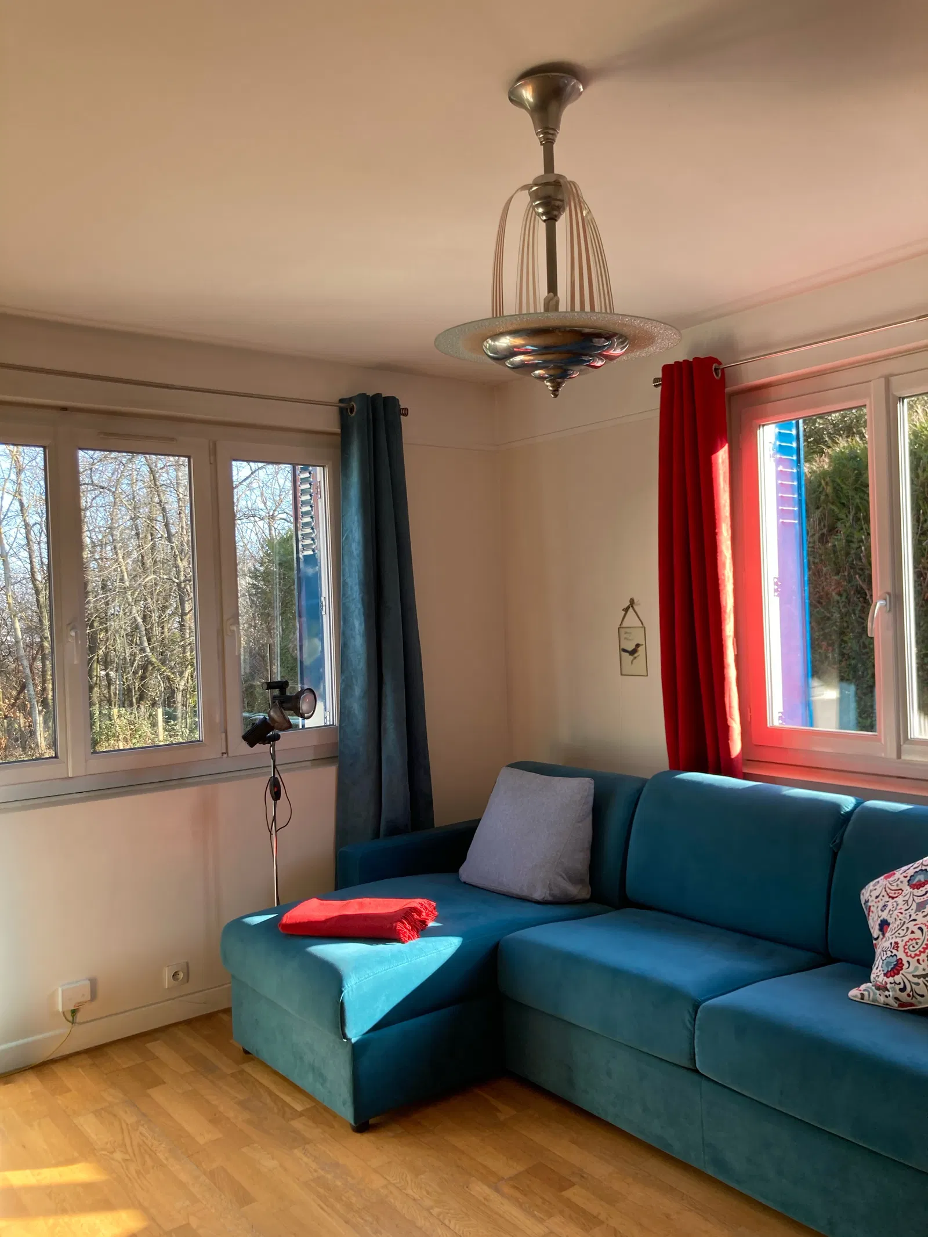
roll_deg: +0.3
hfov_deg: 49.7
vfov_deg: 63.4
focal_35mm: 28
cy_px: 618
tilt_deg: +0.6
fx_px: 1001
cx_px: 464
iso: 40
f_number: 1.8
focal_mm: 3.99
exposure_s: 1/121
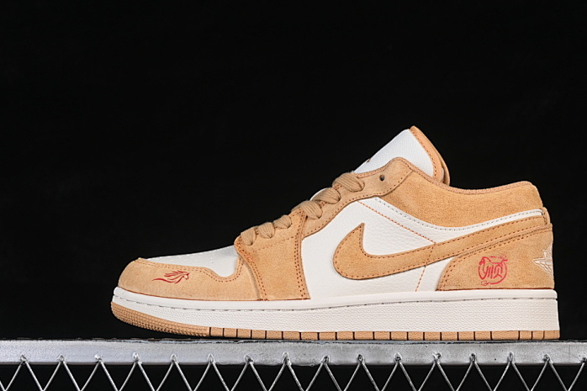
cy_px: 200
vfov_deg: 15.9
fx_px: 1402
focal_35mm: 86
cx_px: 335
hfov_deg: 23.6
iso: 160
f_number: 8
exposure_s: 1/80
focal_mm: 50
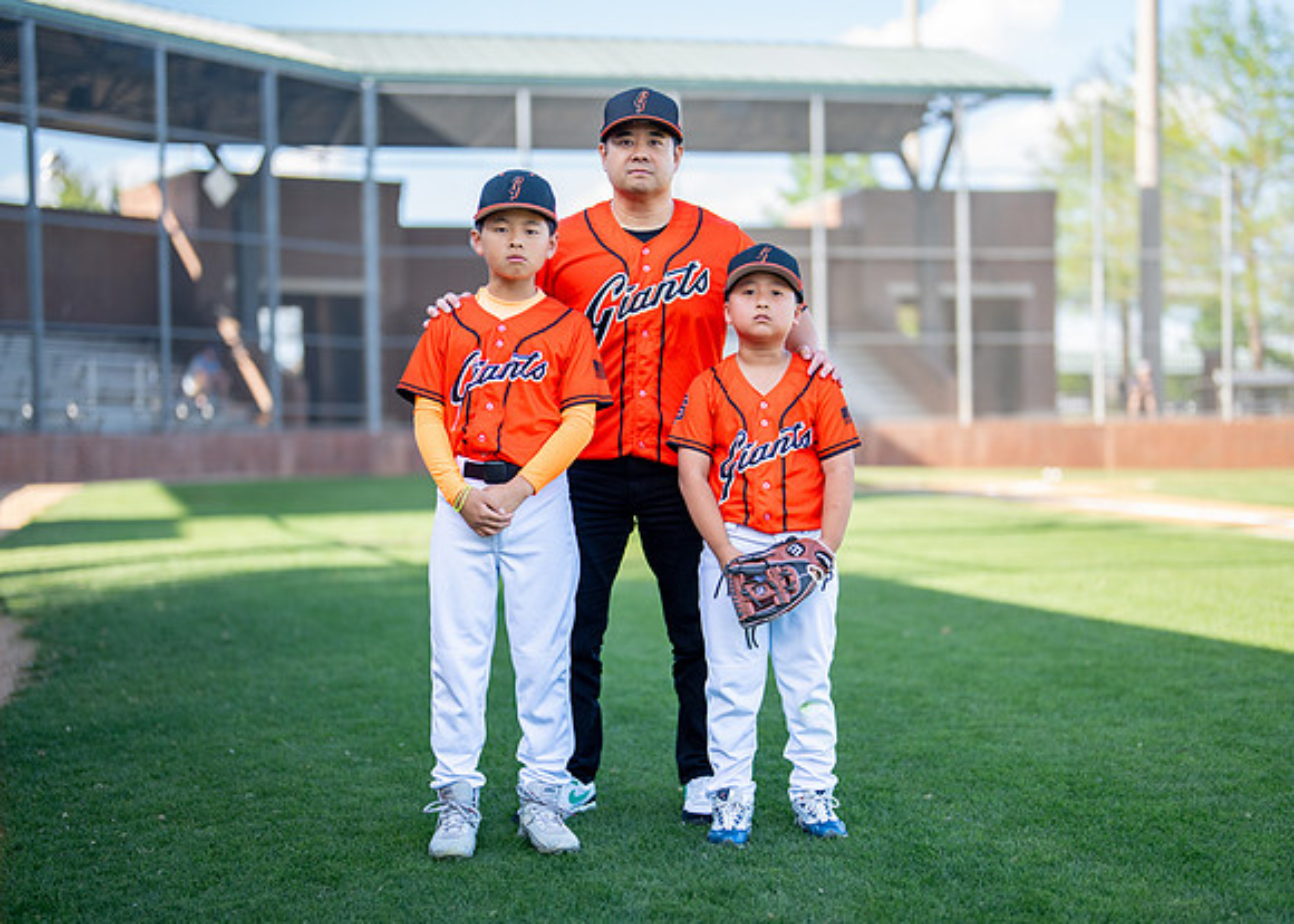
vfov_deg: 23.6
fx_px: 2208
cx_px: 652
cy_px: 519
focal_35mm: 60
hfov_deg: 32.7
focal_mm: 50
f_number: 1.2
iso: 125
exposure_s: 1/1600
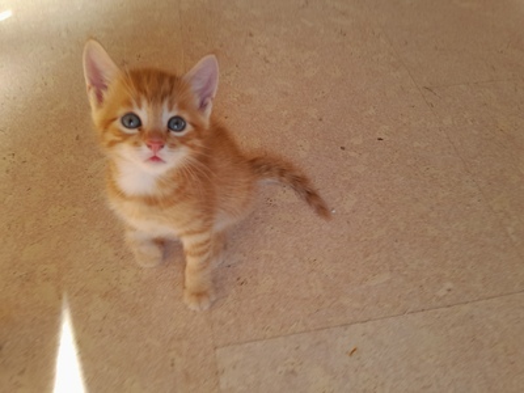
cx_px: 262
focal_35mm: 26
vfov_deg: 53.1
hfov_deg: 67.3
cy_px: 196
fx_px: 394
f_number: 1.8
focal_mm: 3.98
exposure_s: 1/50
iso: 40
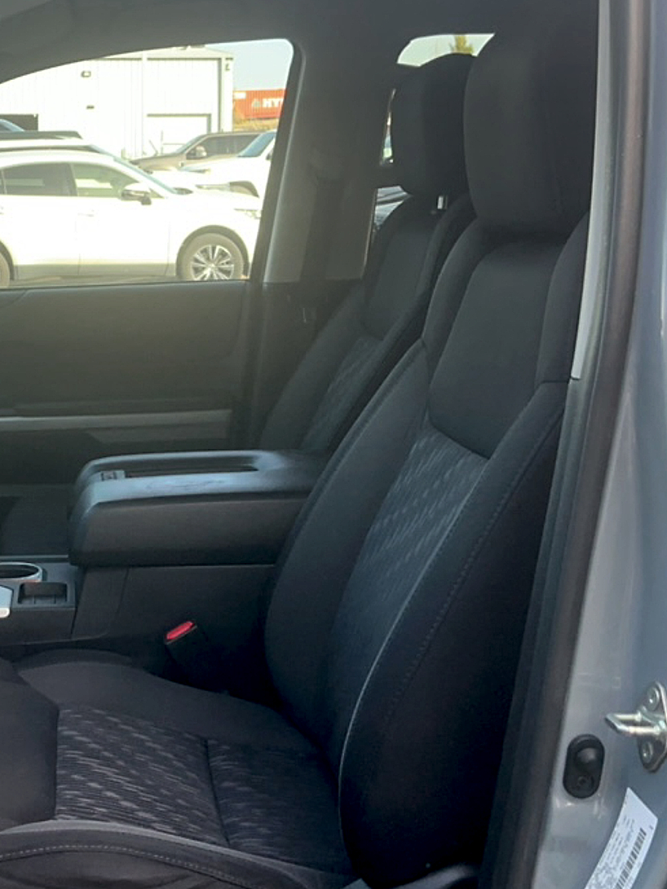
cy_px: 460
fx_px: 1131
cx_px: 121
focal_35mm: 44
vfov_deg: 42.9
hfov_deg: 31.9
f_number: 1.8
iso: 40
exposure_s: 1/120
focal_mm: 3
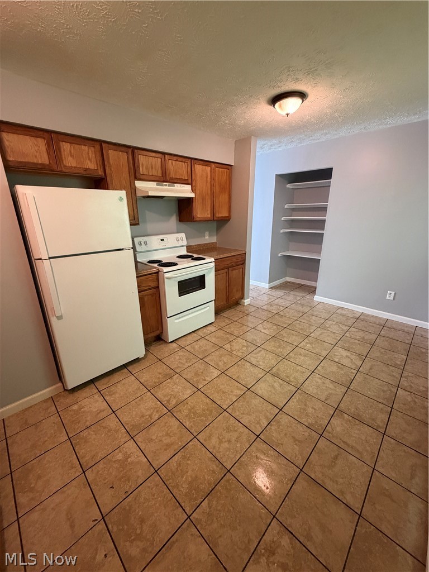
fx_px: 231
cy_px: 286
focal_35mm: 14
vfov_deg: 102.1
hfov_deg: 85.7
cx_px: 214
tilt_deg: -17.8
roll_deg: +0.1
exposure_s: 1/60
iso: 500
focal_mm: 2.22
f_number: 2.2
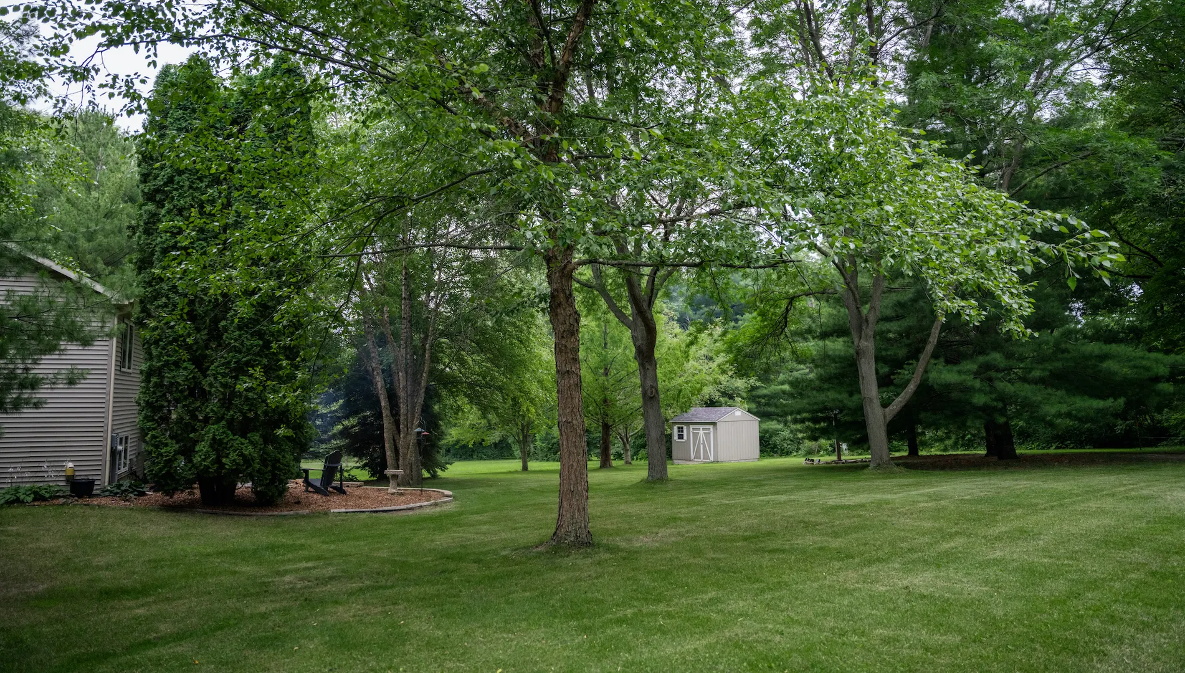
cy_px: 293
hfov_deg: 71.5
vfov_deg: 44.4
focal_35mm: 26
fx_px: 822
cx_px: 599
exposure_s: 1/1600
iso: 1600
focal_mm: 24
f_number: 2.8
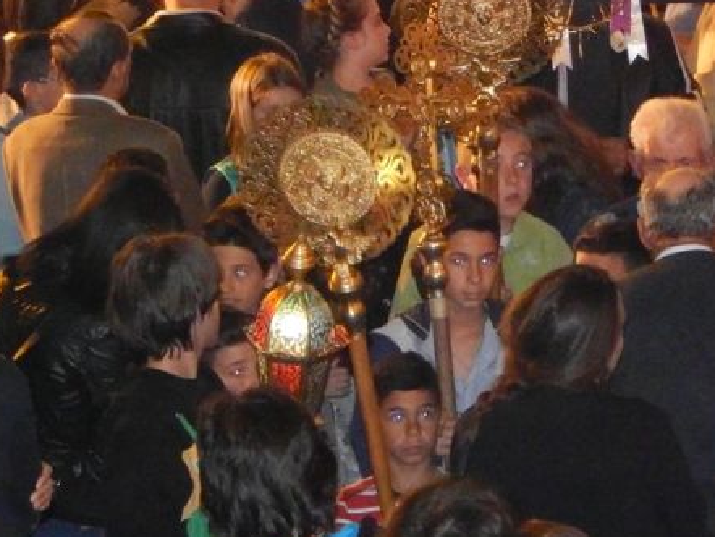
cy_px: 185
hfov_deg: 8.2
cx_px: 429
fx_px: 4981
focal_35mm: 241
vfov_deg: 6.2
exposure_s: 1/30
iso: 3200
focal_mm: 25.3
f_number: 4.9
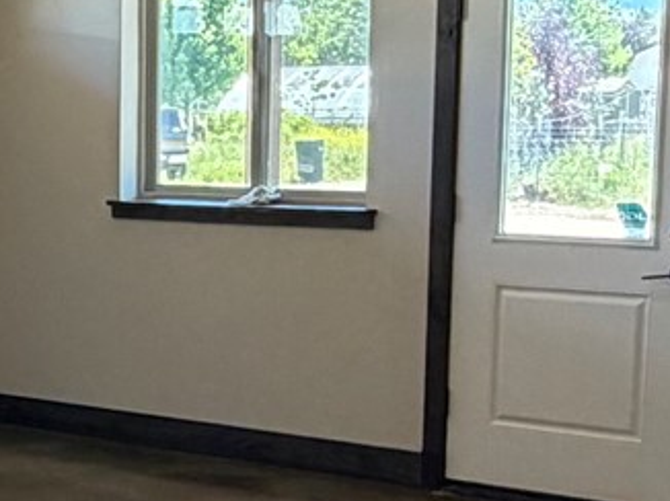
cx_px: -16
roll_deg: +1.3
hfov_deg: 21.4
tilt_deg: -8.9
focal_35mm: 88
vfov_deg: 16.7
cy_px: 370
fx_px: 1702
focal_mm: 2.22
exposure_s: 1/120
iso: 250
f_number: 2.2
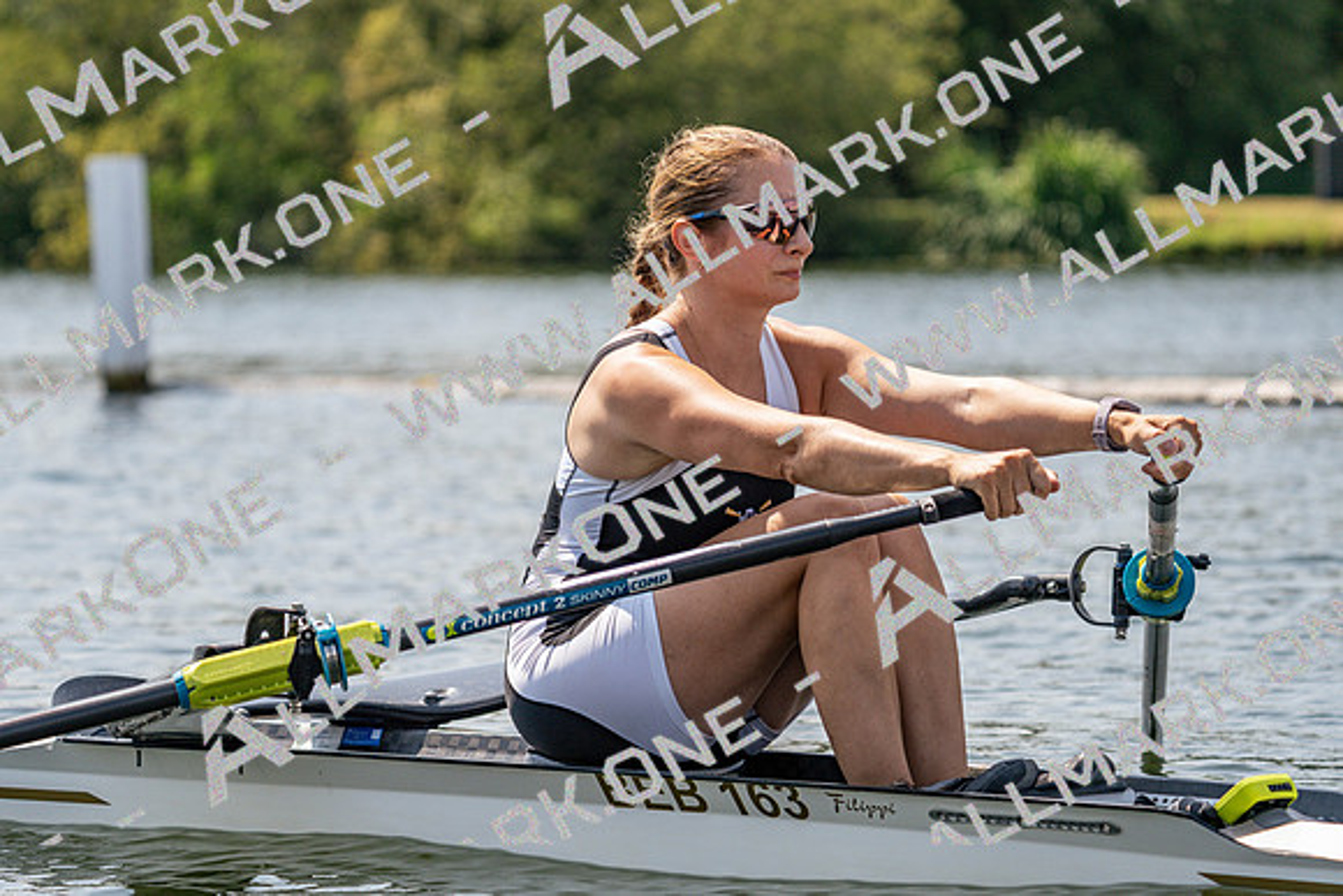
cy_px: 448
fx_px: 7463
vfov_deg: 6.9
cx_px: 672
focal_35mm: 200
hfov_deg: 10.3
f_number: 5.6
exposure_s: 1/1600
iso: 200
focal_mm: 200
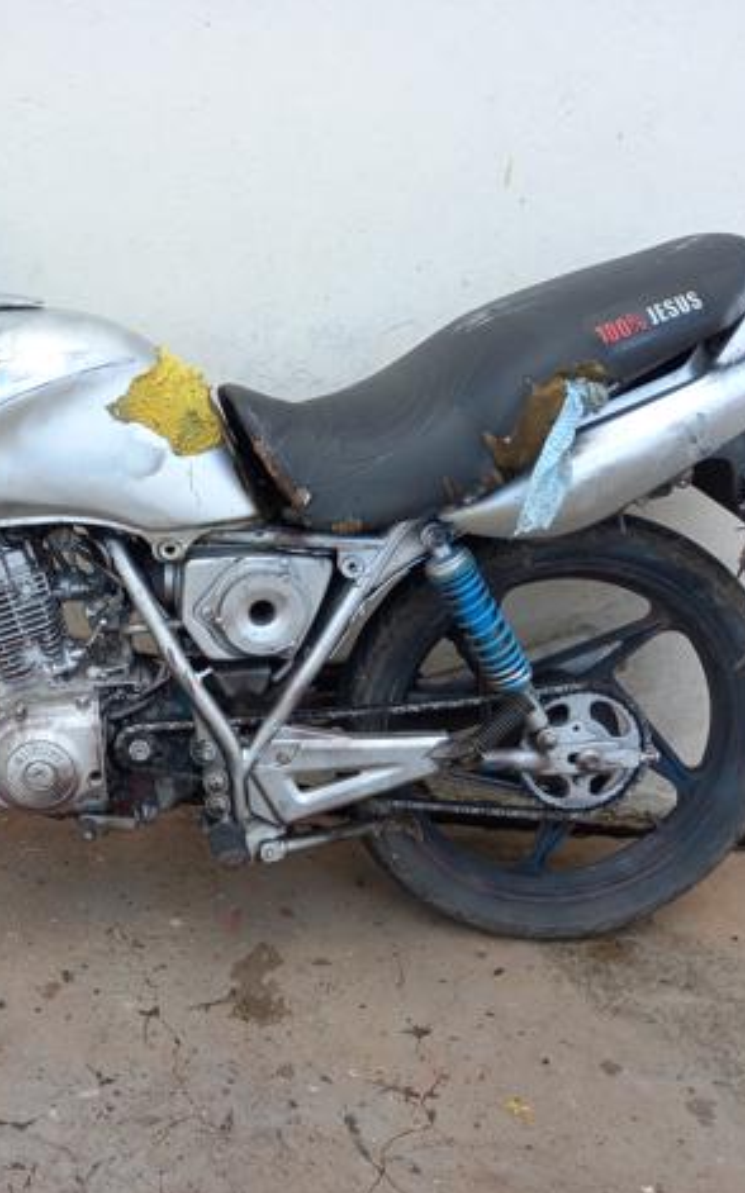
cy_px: 598
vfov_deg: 54.0
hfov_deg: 34.0
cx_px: 129
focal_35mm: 36
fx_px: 1171
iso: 25
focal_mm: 4.6
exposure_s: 1/193
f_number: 2
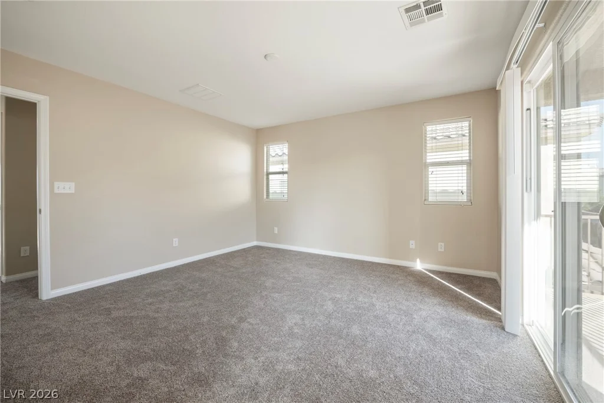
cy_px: 202
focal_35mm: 14
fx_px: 235
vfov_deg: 81.2
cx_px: 302
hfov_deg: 104.2
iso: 100
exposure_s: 1/2.5
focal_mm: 14
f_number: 9
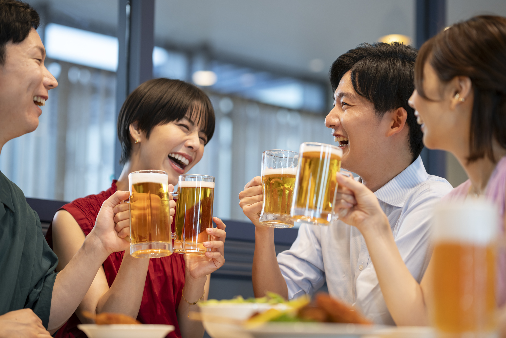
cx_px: 253
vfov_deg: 16.1
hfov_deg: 23.9
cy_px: 169
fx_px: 1195
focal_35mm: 85
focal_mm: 85
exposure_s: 1/250
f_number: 2
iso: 500
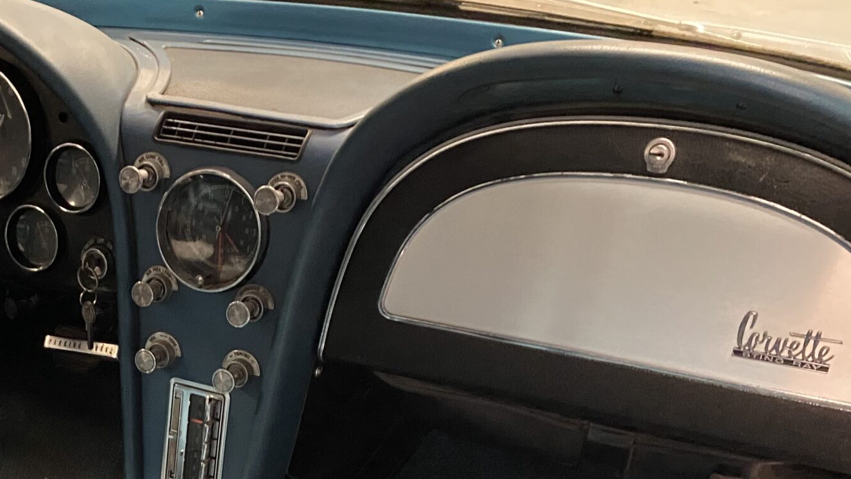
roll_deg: +1.1
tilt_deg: -30.9
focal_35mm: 54
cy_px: 506
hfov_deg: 36.6
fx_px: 1218
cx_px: 124
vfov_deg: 21.3
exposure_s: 1/30
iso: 800
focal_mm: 4.25
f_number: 1.8
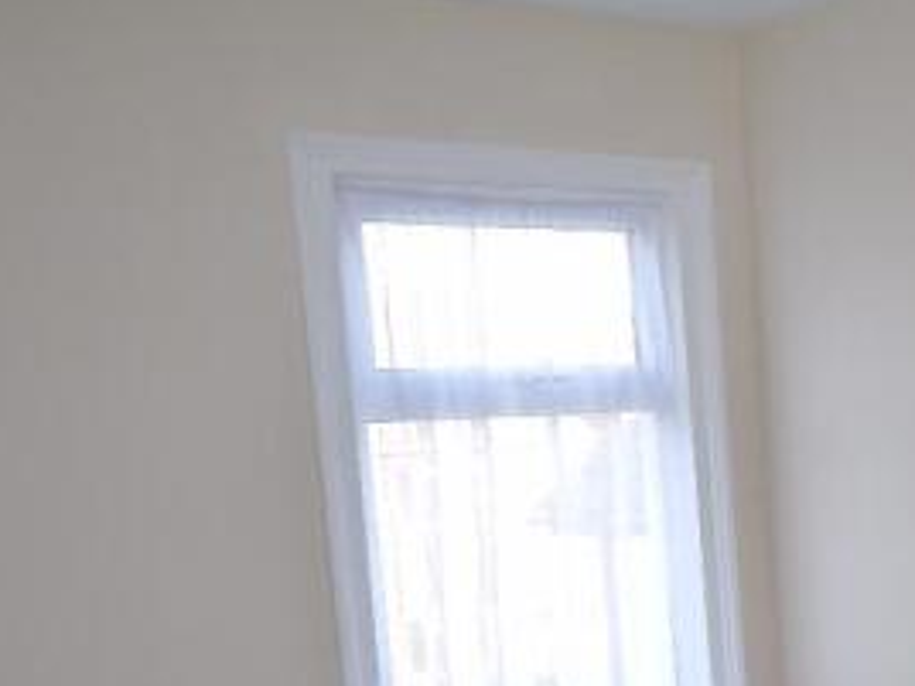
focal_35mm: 61
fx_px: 1612
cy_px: 735
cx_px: 811
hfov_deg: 30.4
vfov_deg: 22.8
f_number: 2.5
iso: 160
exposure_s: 1/160
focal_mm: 14
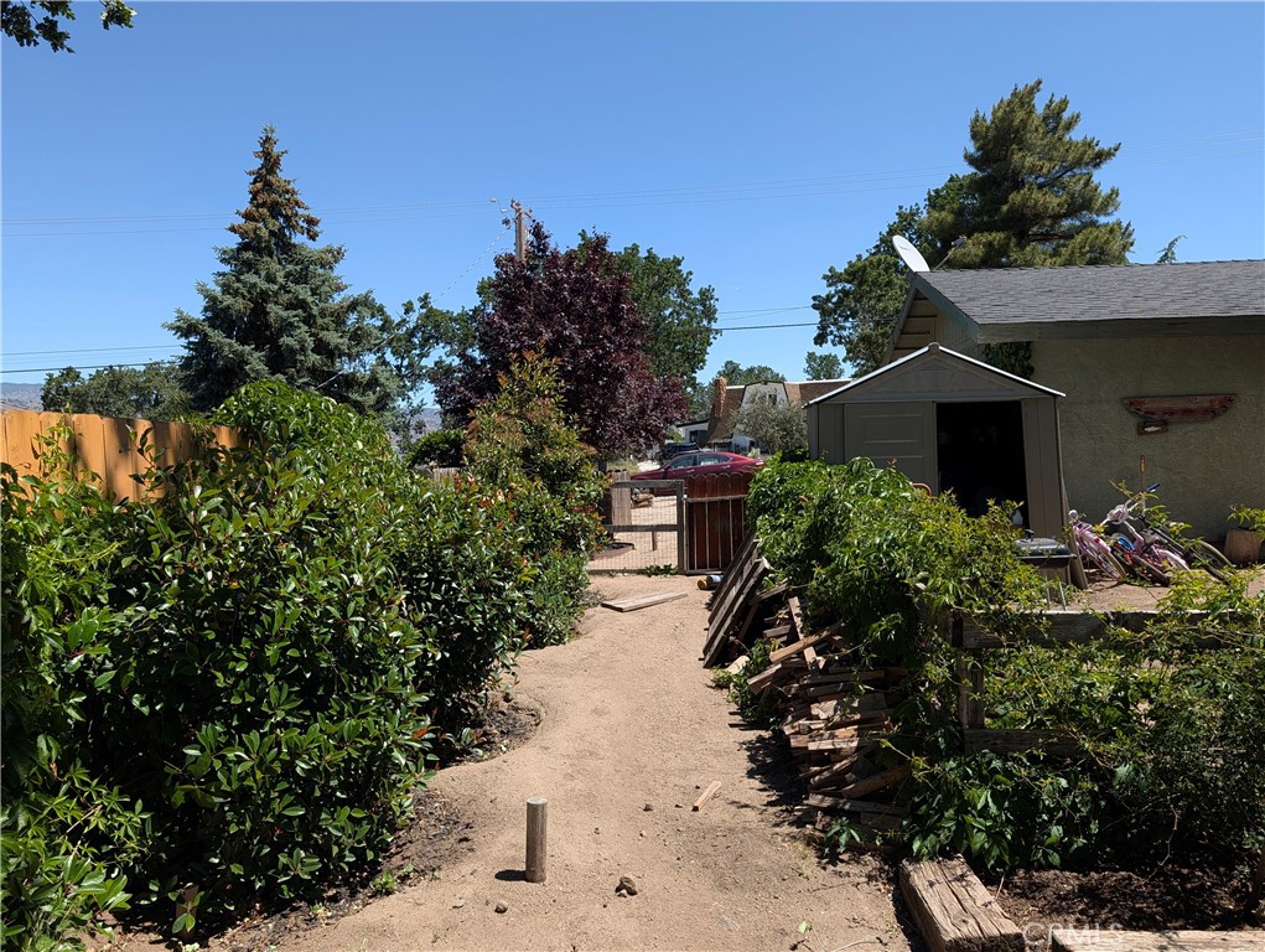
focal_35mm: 24
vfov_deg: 56.9
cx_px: 632
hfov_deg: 71.5
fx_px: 878
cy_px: 476
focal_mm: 6.9
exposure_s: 1/711
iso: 19
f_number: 1.68
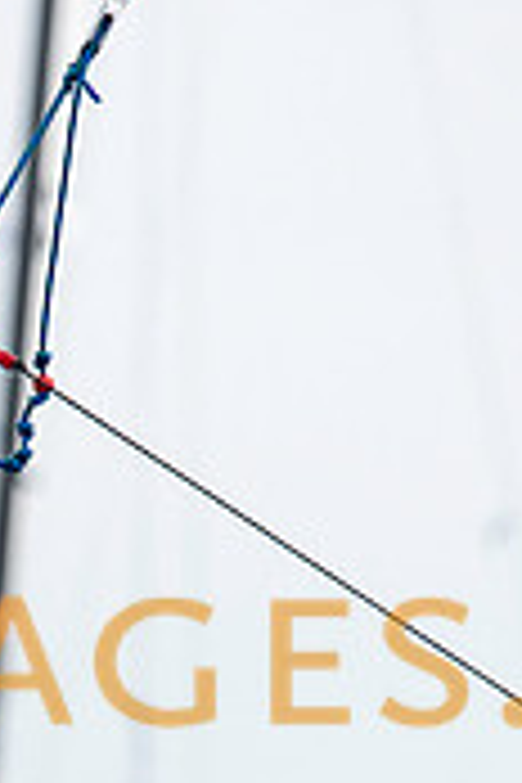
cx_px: -274
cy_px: 632
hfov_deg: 0.9
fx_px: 32622
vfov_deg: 1.4
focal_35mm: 1500
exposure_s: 1/4000
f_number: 5
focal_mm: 300
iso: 400
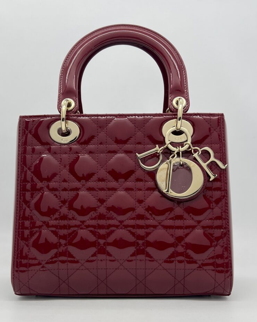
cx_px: 125
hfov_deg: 51.5
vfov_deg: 62.2
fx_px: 266
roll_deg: -0.4
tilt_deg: +0.2
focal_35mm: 28
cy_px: 158
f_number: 1.5
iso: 40
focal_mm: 5.7
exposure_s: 1/209
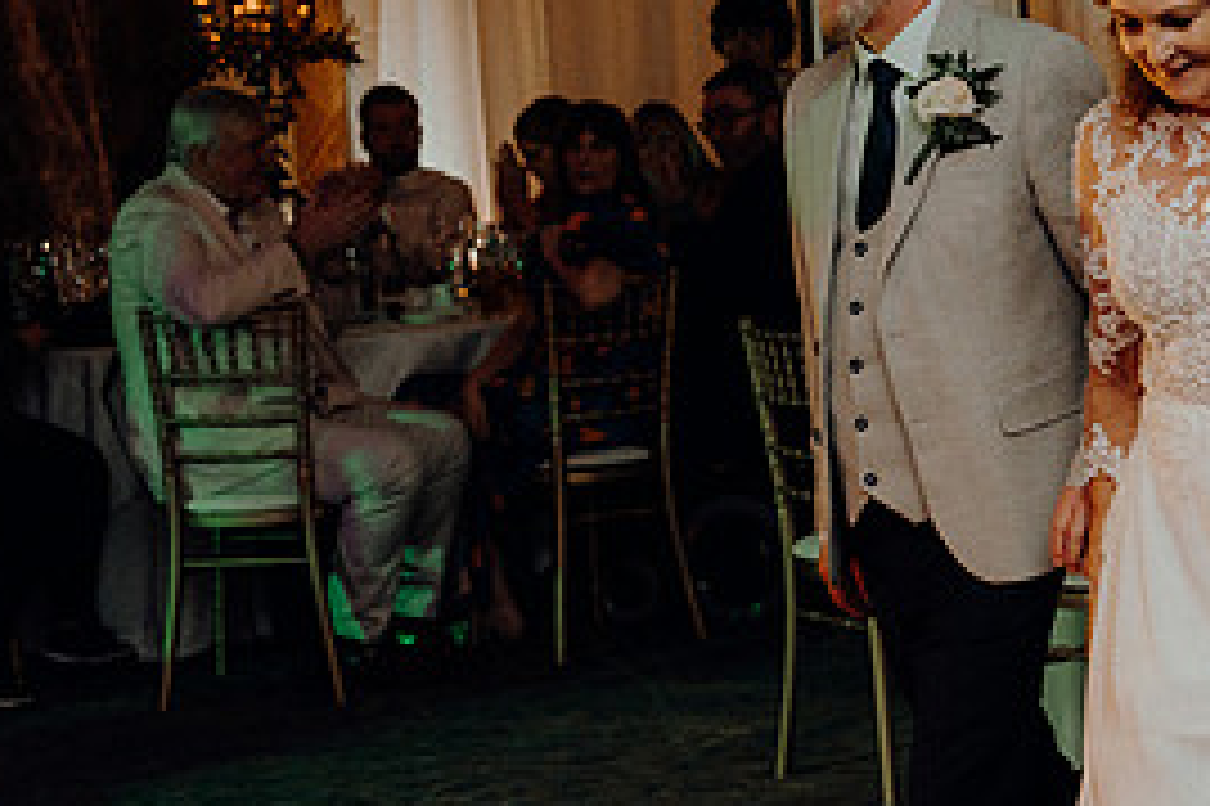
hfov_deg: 18.6
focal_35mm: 108
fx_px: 3628
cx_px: 1129
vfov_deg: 12.7
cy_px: 358
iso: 2500
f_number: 3.5
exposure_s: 1/200
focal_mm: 50
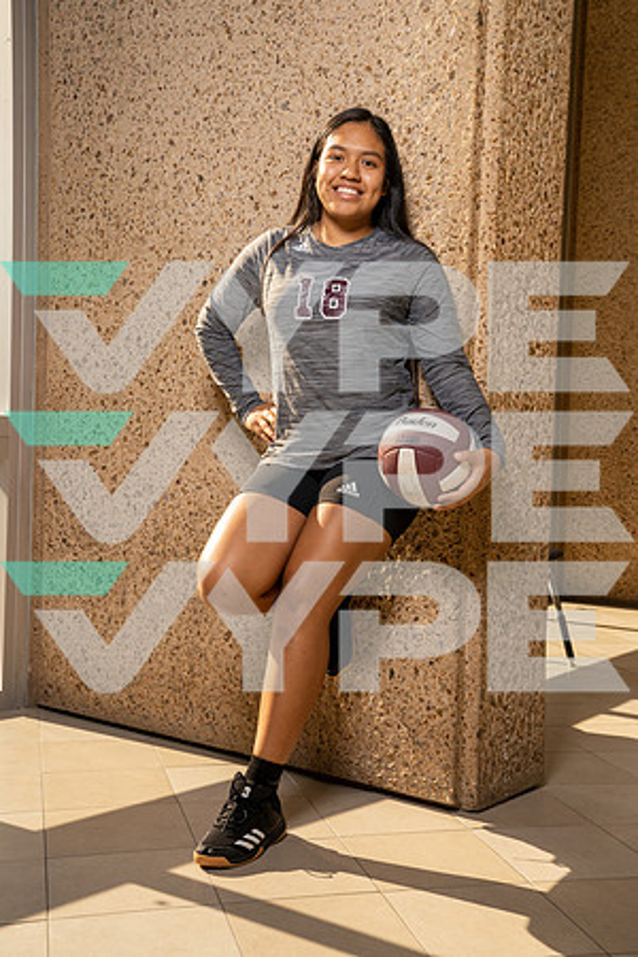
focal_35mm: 43
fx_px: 1143
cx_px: 319
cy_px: 478
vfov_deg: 45.4
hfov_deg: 31.2
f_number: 8
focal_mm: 43
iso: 400
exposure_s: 1/250
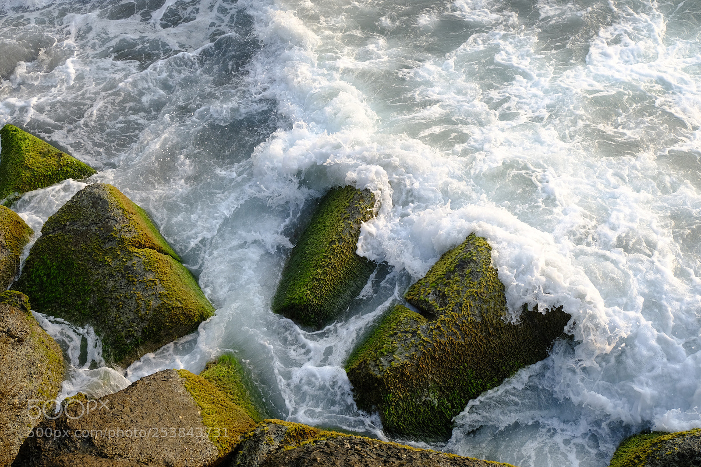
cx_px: 350
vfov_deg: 30.5
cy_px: 234
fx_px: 857
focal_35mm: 44
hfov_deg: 44.5
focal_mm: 29.5
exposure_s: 1/500
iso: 400
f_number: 5
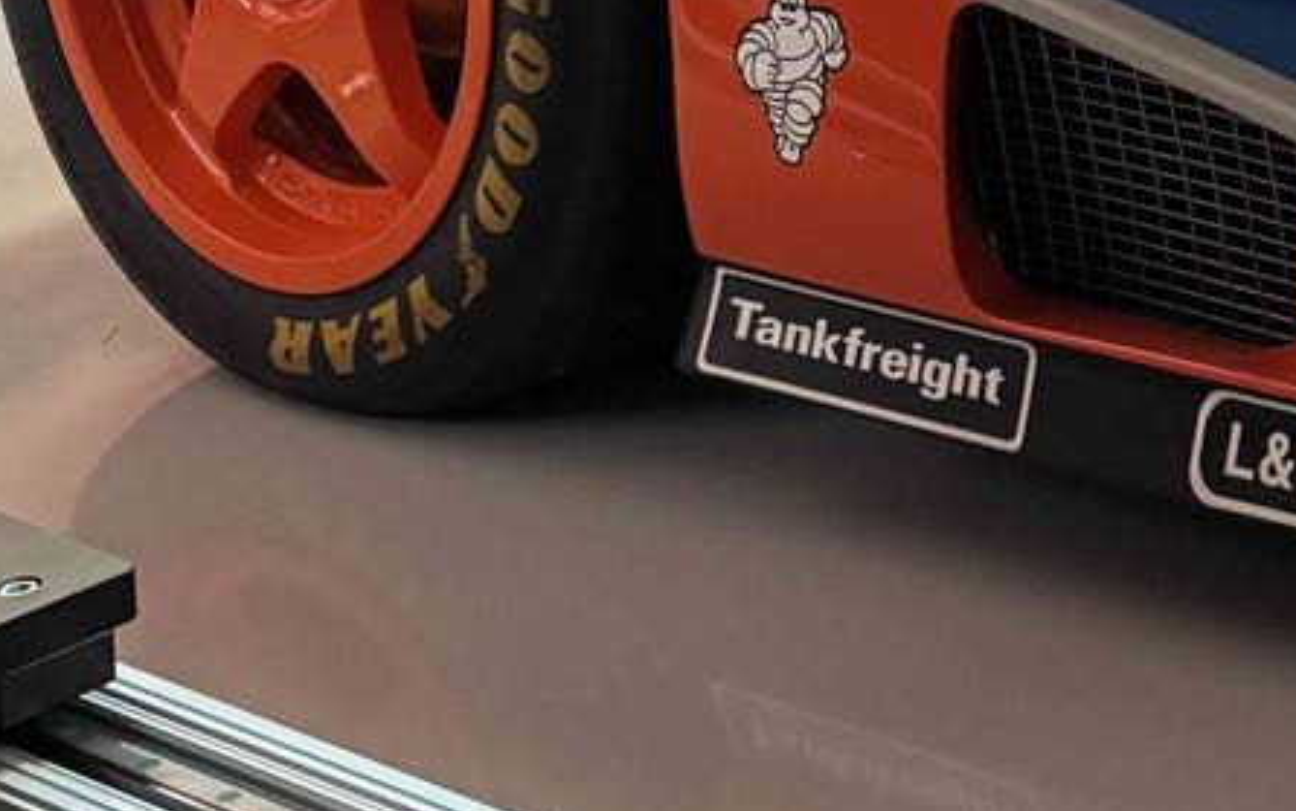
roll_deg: +0.8
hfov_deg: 16.6
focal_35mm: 114
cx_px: 1976
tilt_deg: -4.8
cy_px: -823
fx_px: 4028
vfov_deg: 10.5
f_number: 1.78
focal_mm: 6.76
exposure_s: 1/60
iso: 250
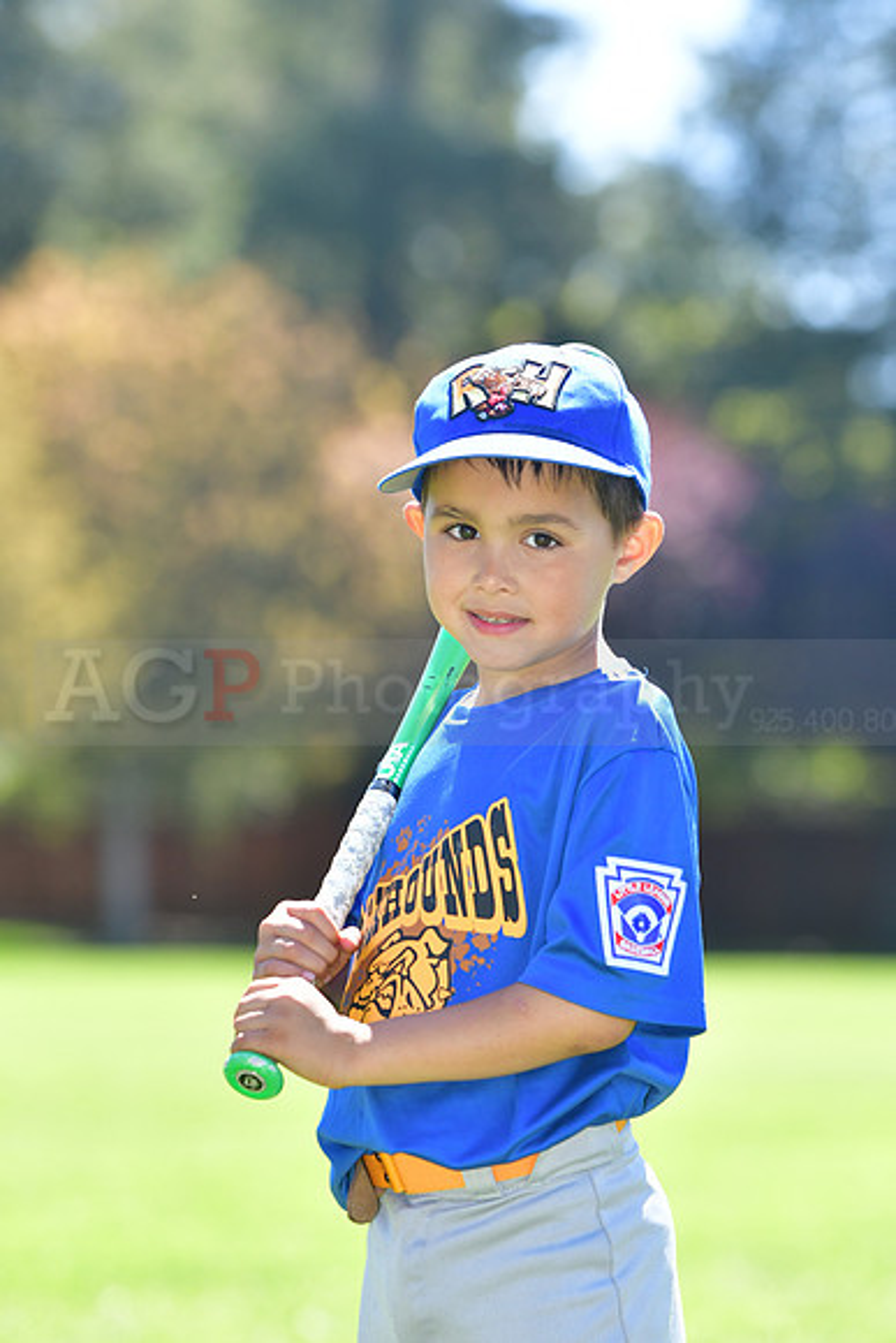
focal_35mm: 218
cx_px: 448
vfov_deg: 9.5
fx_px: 8115
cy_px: 672
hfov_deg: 6.3
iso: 400
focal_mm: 145
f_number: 4.5
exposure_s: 1/800
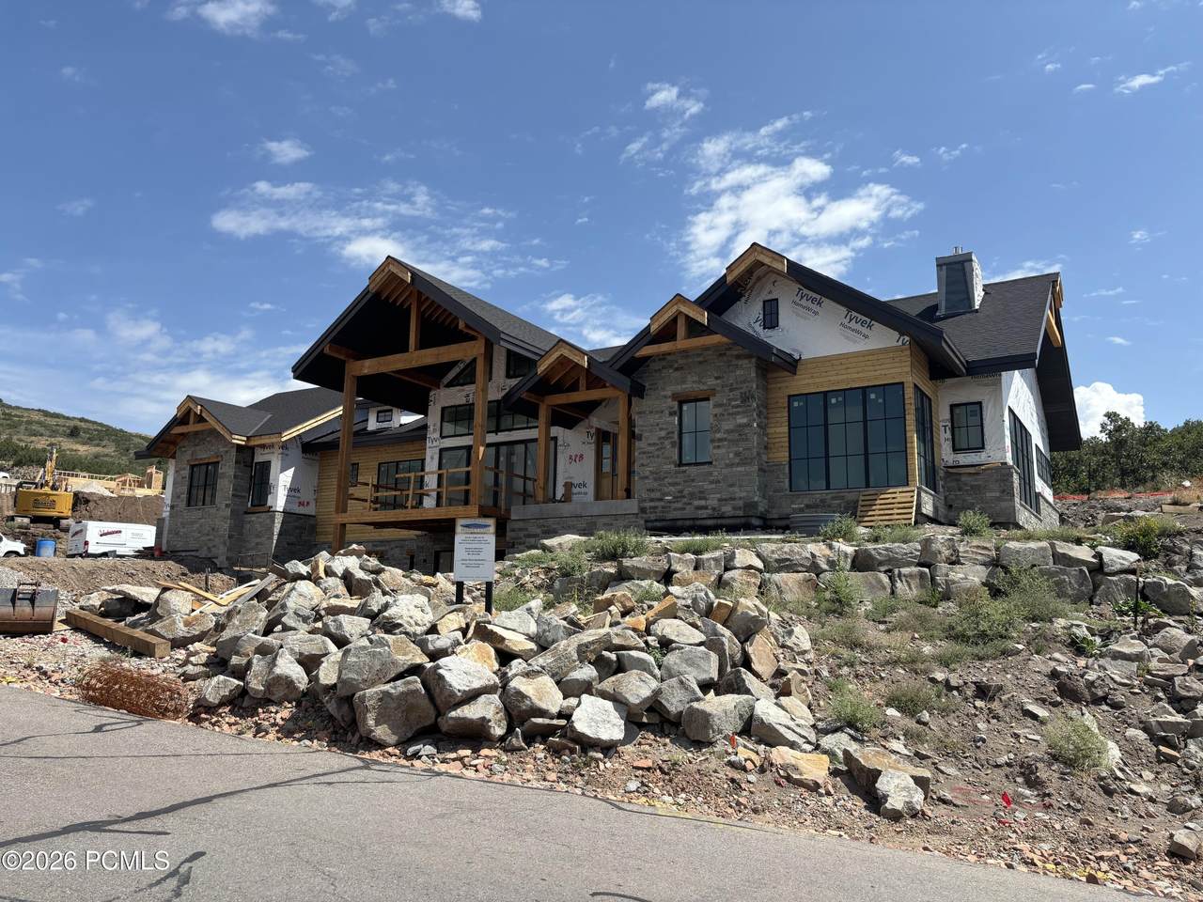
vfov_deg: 53.1
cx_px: 602
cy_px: 451
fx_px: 904
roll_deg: -0.5
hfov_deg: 67.3
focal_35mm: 26
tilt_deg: +10.8
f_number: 1.6
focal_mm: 5.96
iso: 50
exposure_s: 1/3311
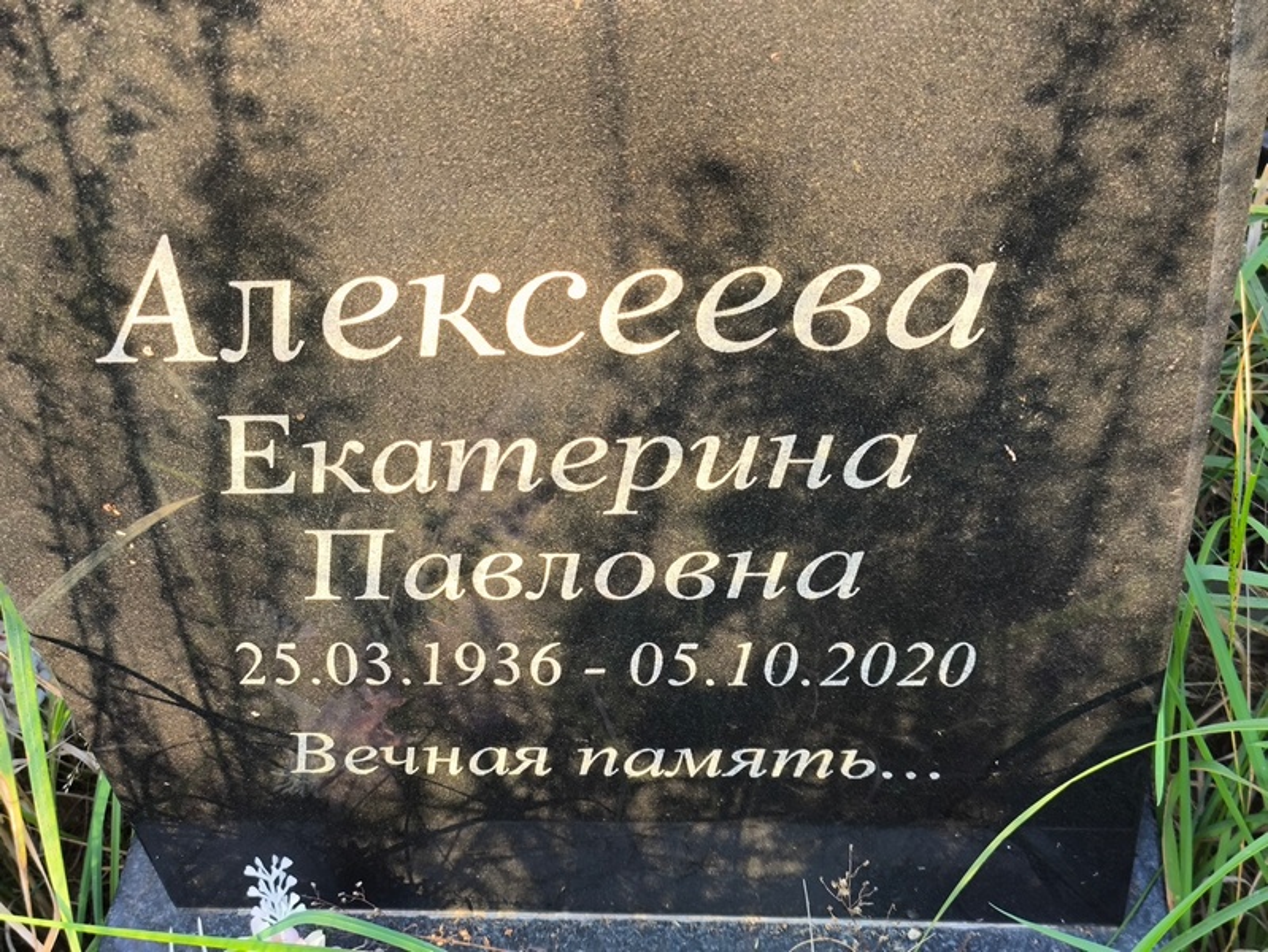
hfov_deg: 38.2
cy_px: 476
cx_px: 634
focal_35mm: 50
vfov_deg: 29.1
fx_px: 1832
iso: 80
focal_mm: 4.71
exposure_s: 1/120
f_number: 1.7
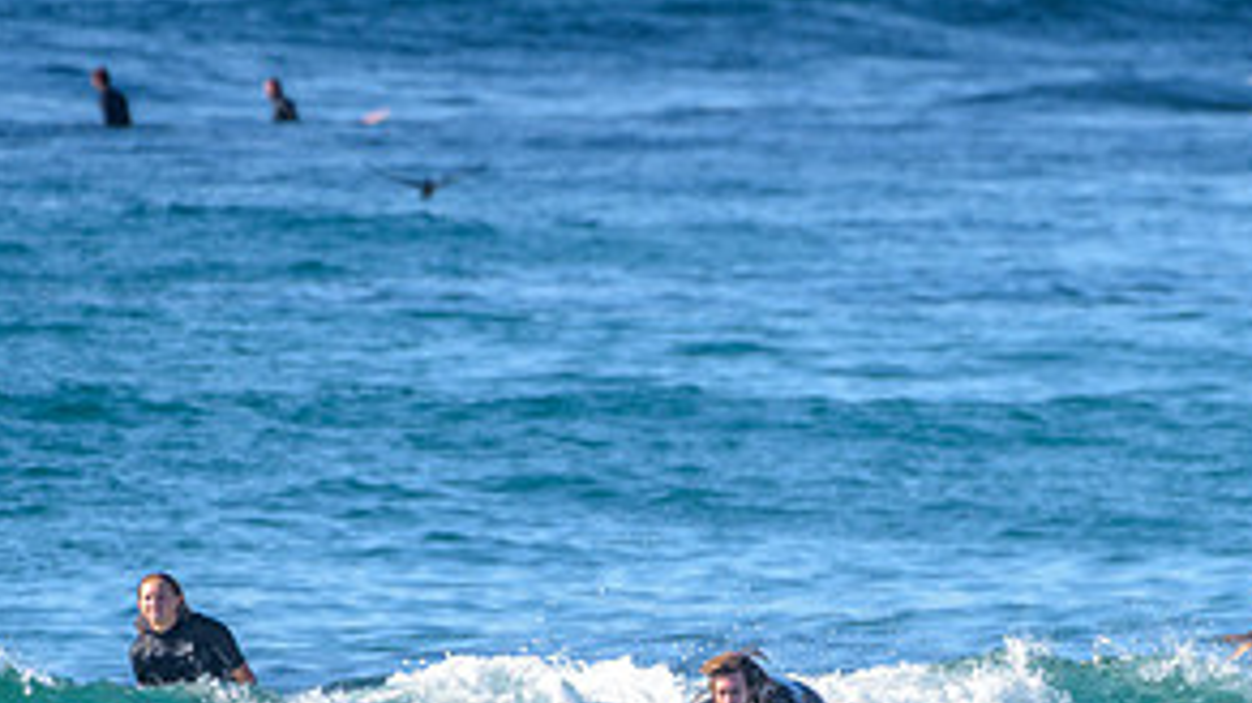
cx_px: 845
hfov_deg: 1.7
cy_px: 812
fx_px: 42378
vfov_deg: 1.0
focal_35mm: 1277
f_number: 5.6
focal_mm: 500
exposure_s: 1/2000
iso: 320
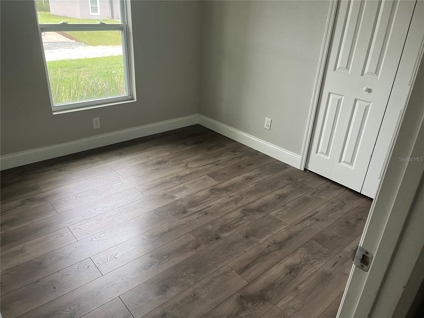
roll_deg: -2.1
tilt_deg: -27.8
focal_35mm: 26
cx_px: 212
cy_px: 159
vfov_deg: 53.1
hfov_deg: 67.3
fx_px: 318
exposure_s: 1/60
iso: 125
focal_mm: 5.1
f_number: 1.6
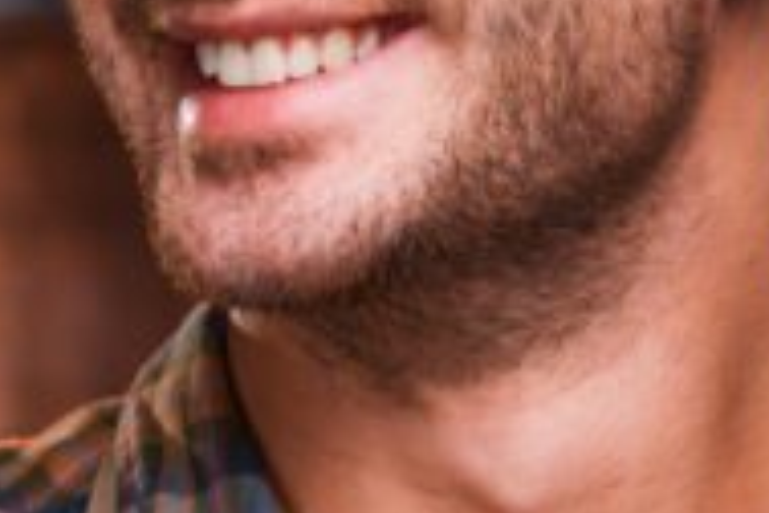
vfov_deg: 3.6
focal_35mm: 380
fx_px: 8117
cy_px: 446
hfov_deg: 5.4
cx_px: -293
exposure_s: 1/160
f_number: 5.6
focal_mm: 70
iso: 100
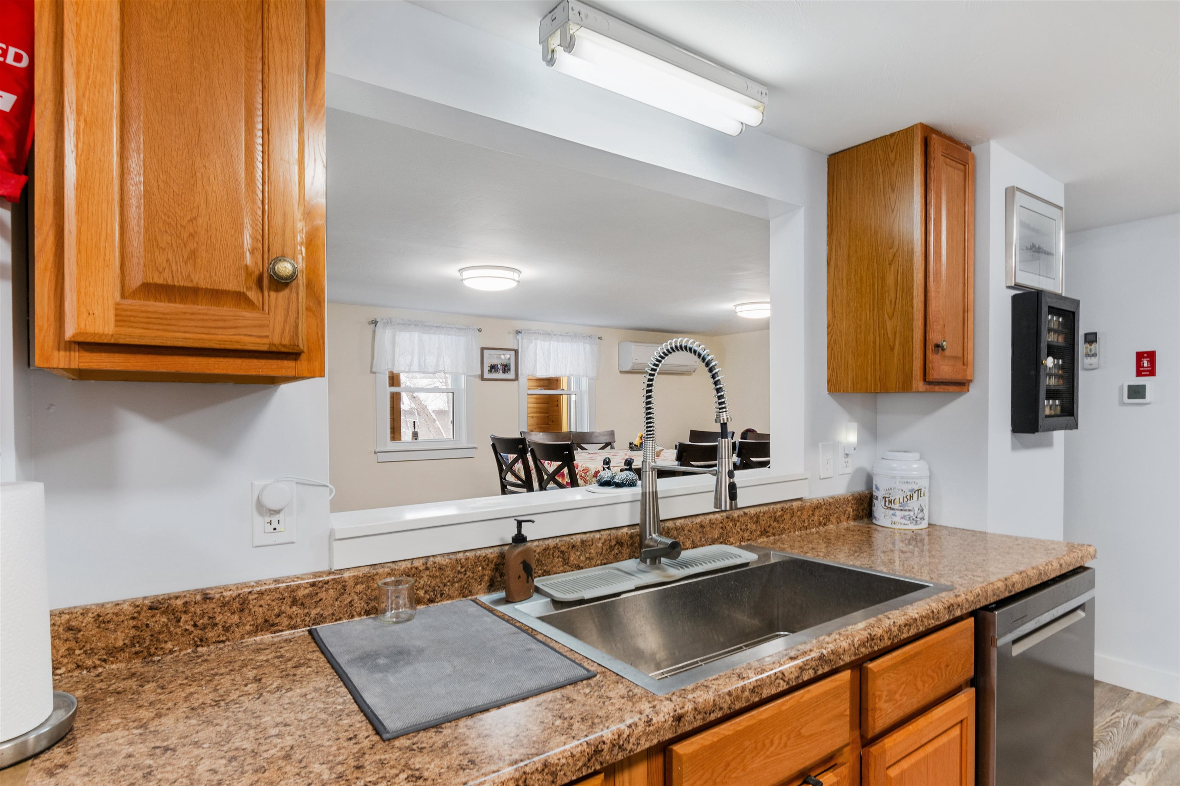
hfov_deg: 90.0
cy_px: 393
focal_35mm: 18
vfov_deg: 67.4
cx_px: 590
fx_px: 590
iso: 64
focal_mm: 12
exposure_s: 1/2
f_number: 11
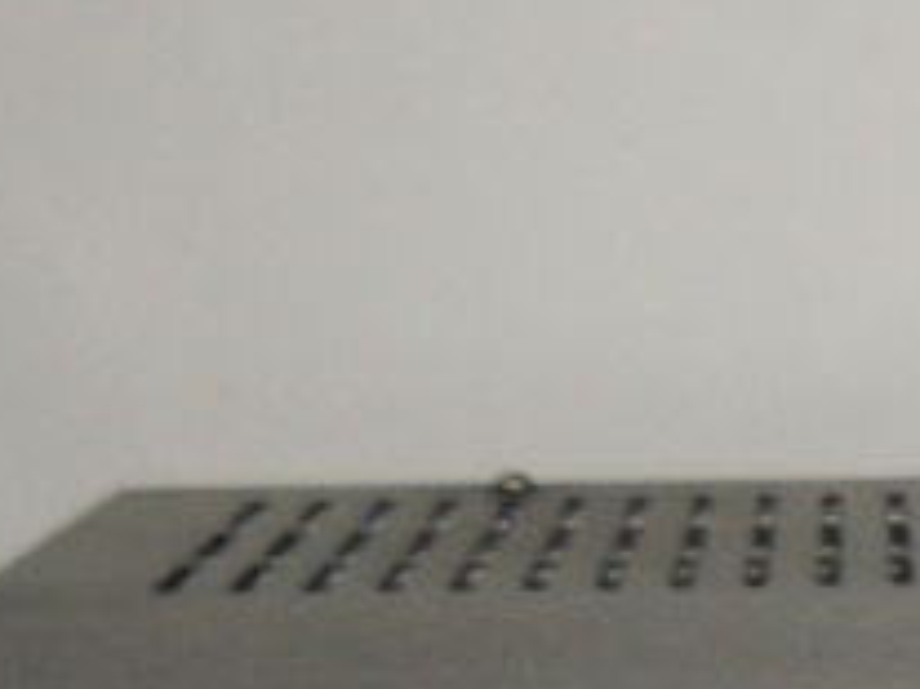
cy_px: 618
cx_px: 1658
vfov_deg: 8.7
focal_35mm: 169
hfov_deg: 10.9
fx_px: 4489
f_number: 3.2
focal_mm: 6.3
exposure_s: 1/45
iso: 200
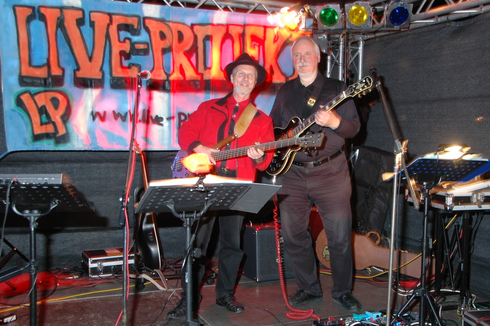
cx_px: 245
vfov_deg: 34.2
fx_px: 531
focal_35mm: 39
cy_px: 163
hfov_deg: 49.6
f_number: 4
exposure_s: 1/3
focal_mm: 26
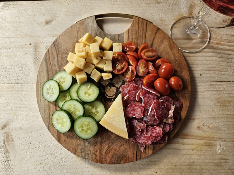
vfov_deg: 58.9
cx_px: 117
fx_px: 155
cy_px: 88
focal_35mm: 23
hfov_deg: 73.9
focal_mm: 5.4
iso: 40
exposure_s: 1/229
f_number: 1.8
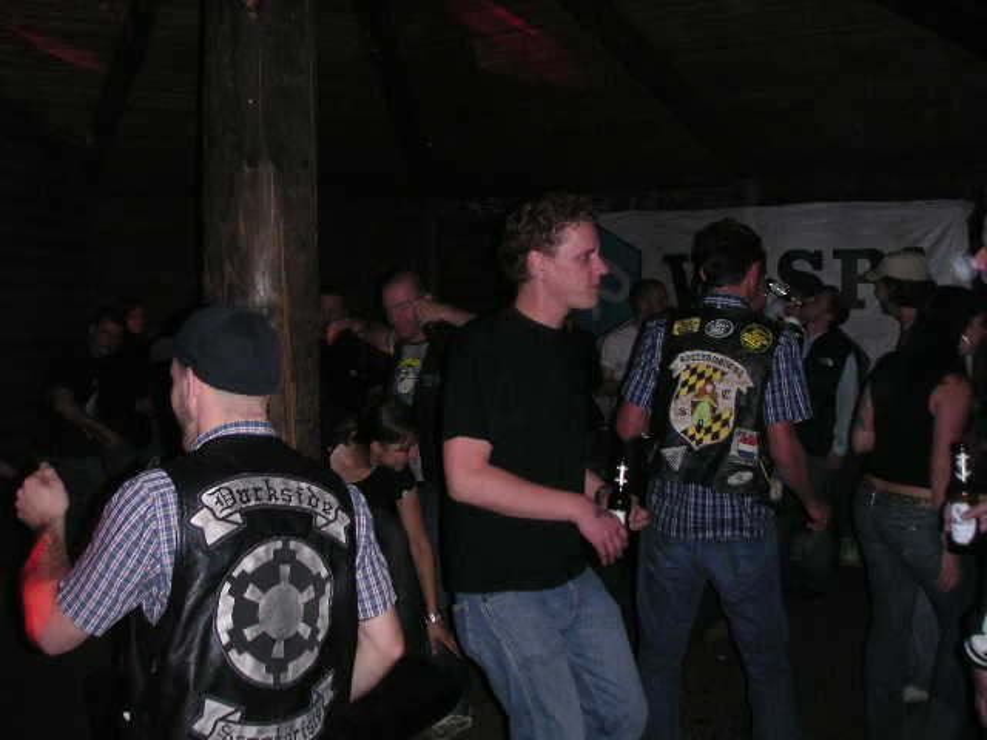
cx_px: 494
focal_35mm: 38
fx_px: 1083
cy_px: 370
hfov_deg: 49.0
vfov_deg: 37.7
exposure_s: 1/45
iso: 160
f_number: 2.8
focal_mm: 6
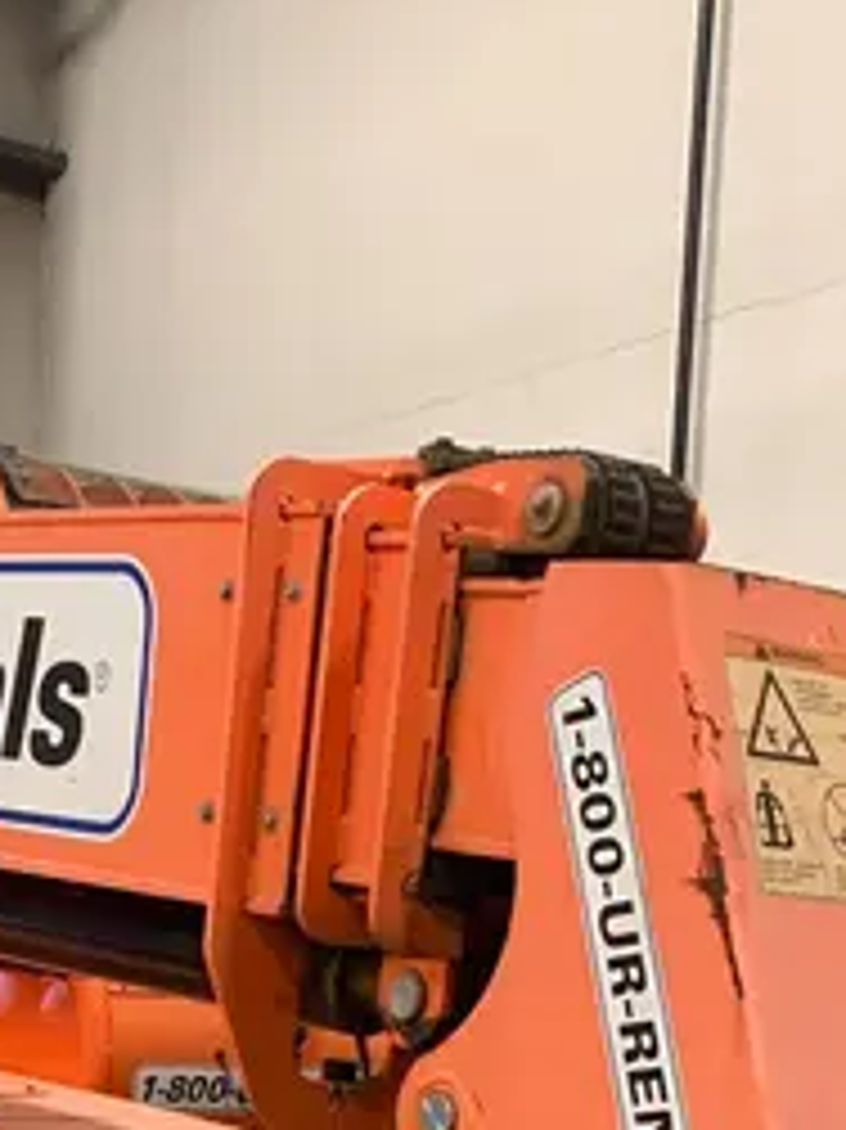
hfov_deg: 19.2
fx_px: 2479
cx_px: 198
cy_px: 1465
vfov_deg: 22.9
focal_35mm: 76
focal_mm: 4.25
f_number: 1.8
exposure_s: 1/60
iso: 320
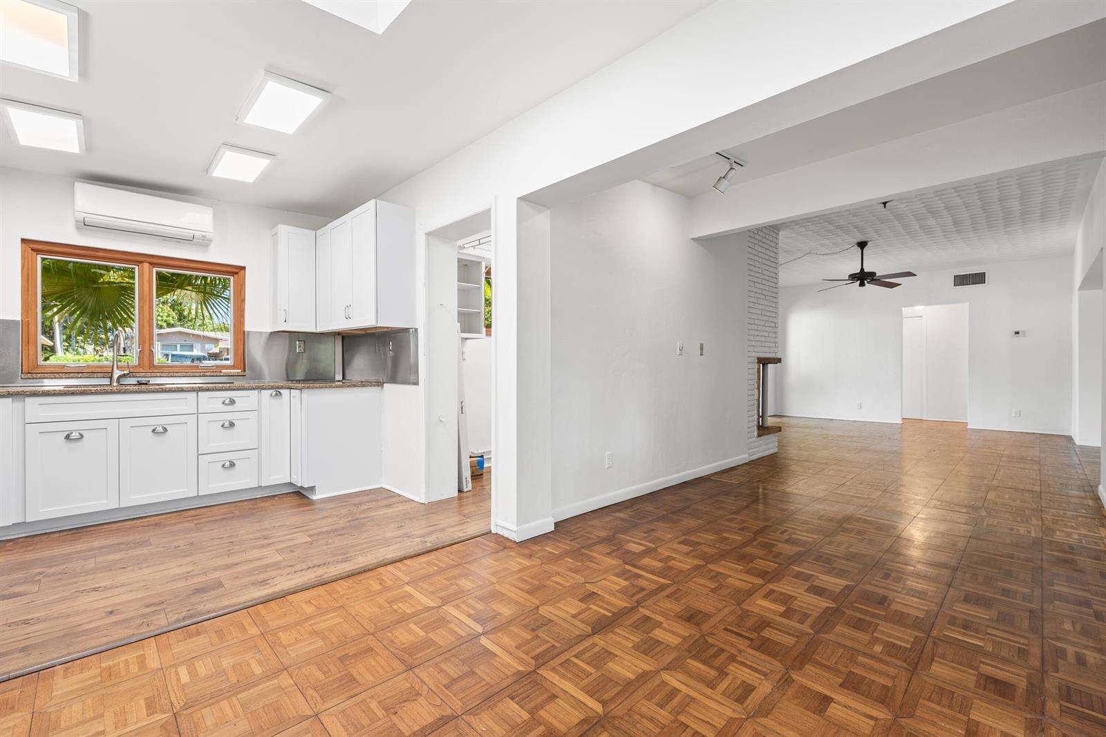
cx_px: 553
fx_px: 461
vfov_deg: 77.3
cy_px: 368
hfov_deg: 100.4
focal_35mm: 15
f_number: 9
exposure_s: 1
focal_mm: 15
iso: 100
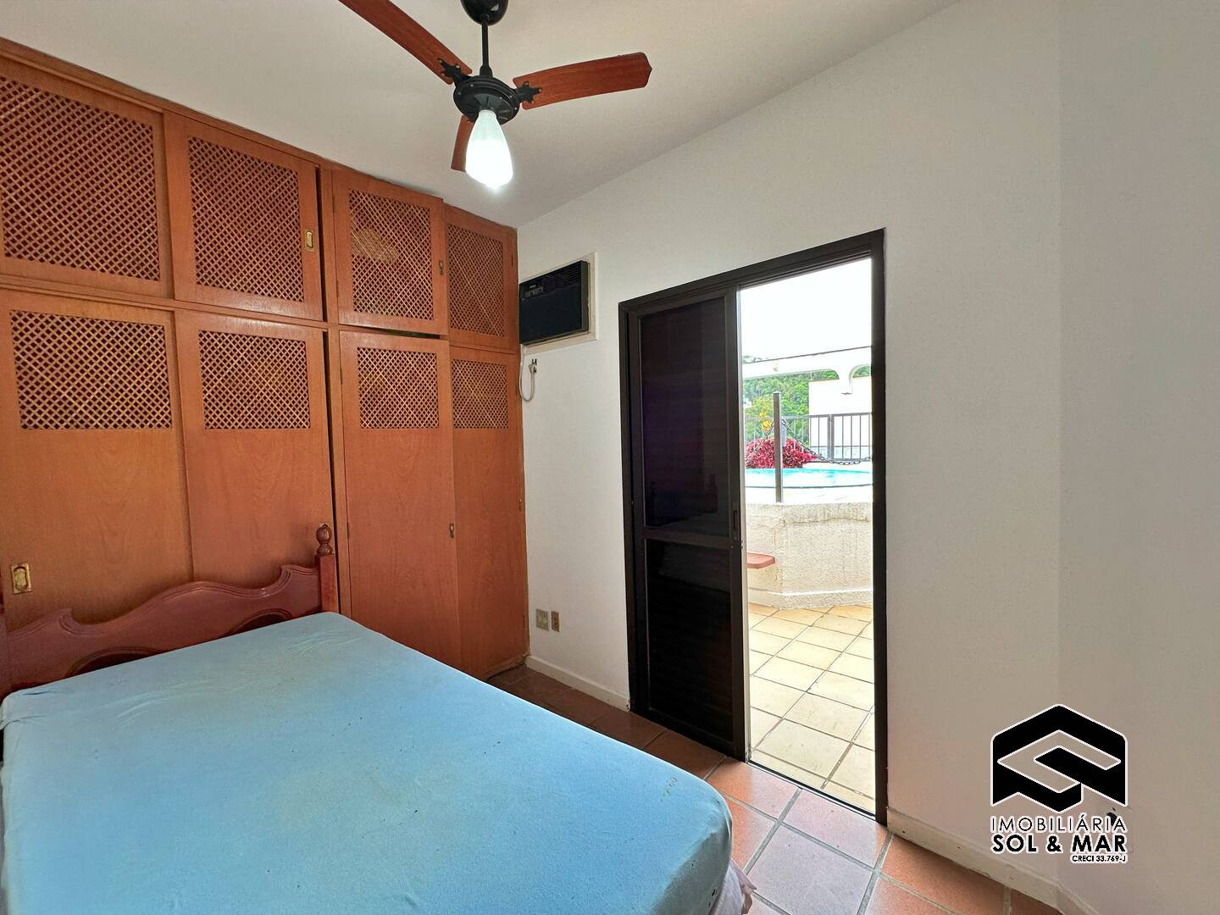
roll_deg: +1.5
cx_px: 610
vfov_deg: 85.7
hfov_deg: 102.1
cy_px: 458
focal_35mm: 14
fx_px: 493
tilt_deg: -1.9
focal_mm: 2.22
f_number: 2.2
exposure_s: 1/120
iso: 100
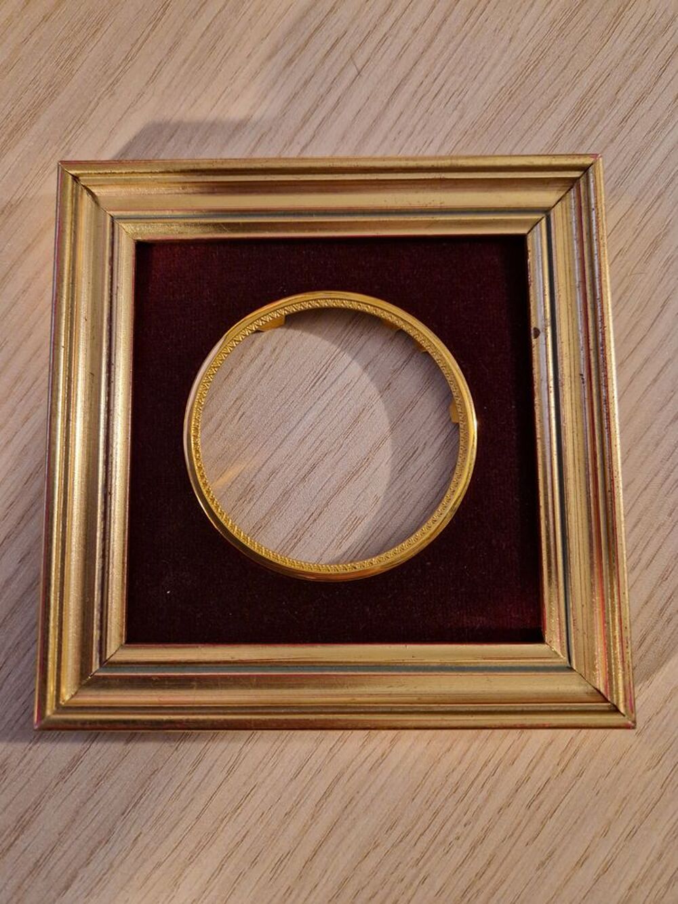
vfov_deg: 73.9
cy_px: 452
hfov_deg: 58.9
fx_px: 601
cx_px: 339
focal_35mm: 23
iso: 640
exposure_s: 1/50
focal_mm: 5.4
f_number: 1.8
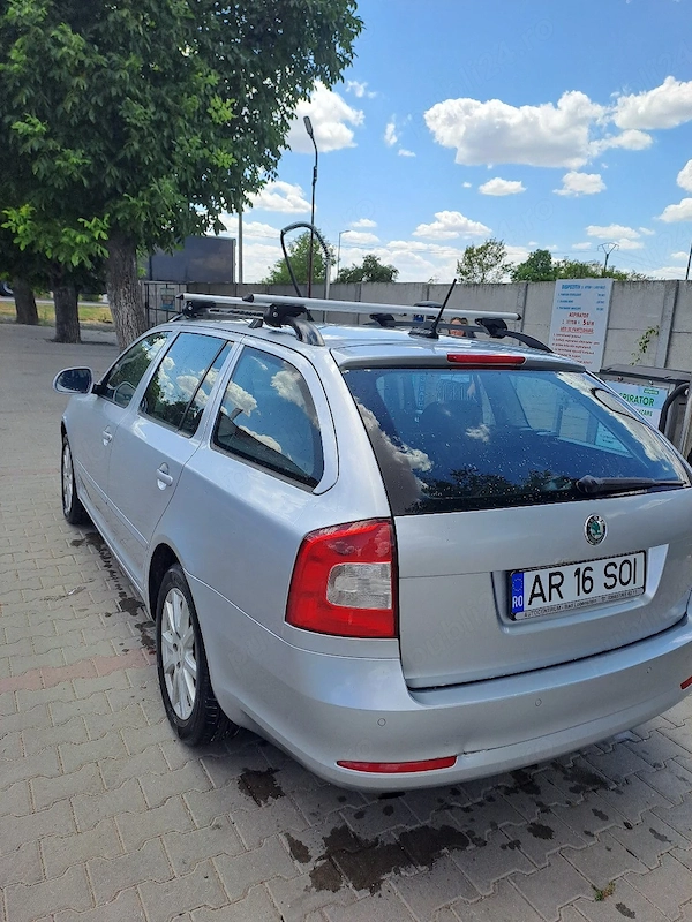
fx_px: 666
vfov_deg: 69.4
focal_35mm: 25
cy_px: 461
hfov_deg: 54.9
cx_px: 346
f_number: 1.8
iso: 32
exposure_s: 1/1667
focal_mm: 4.65
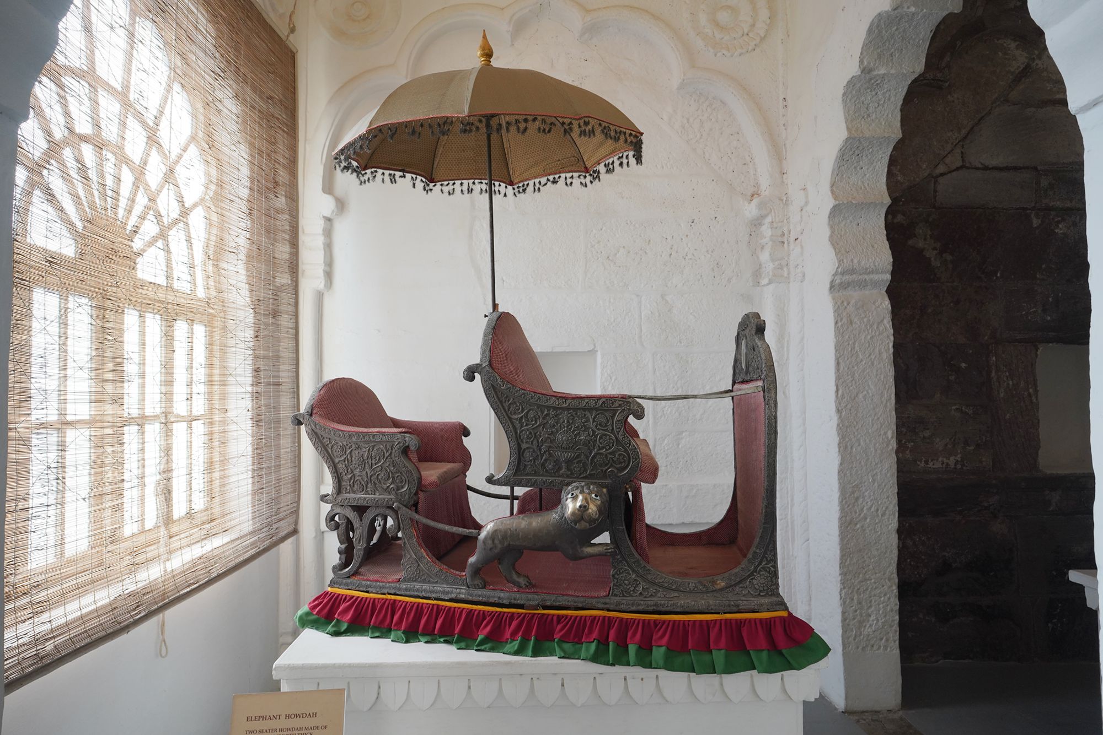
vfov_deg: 53.1
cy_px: 368
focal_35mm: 24
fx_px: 735
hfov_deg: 73.7
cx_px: 552
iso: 800
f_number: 7.1
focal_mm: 24
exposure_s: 1/100
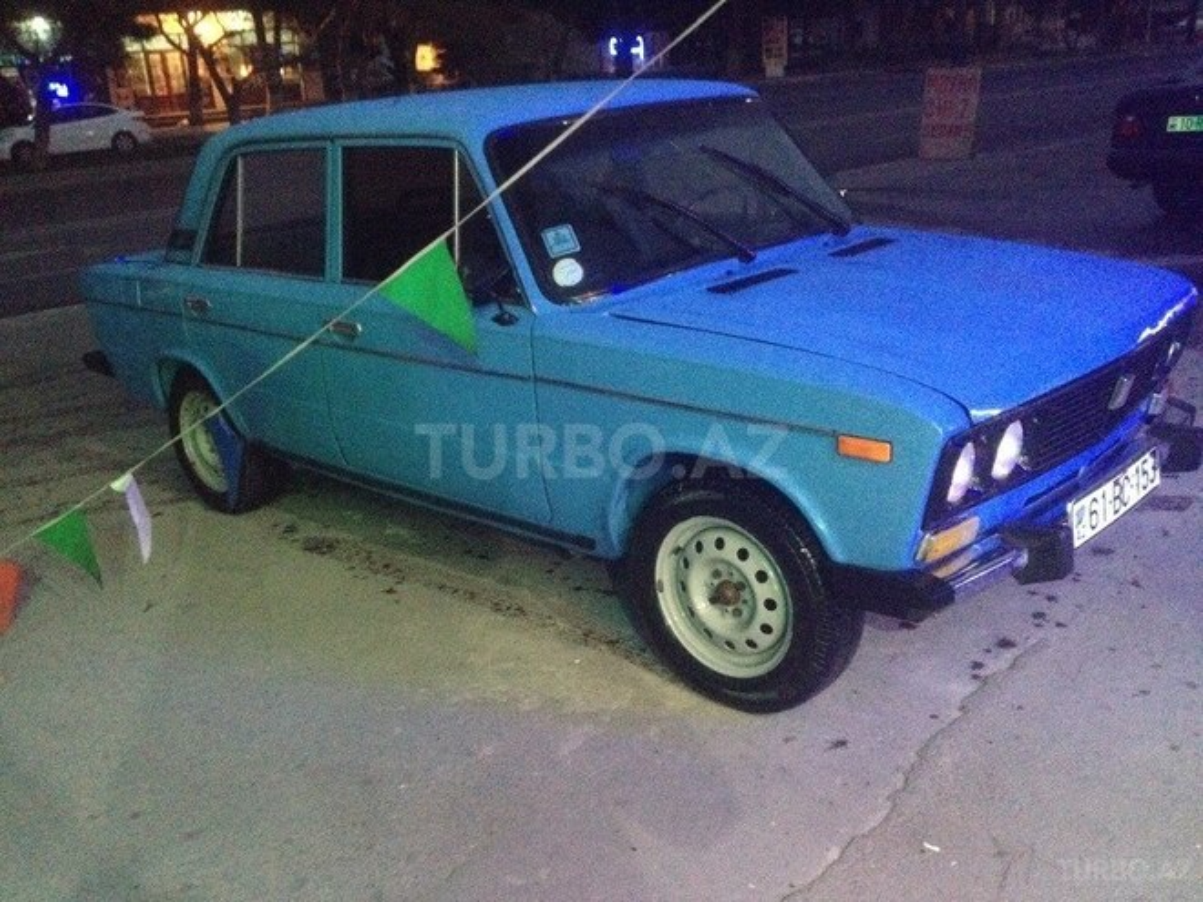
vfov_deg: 40.7
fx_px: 1216
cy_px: 451
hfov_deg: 52.6
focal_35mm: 35
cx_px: 602
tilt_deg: -22.0
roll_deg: +4.9
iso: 800
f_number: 2.4
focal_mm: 4.28
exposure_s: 1/15
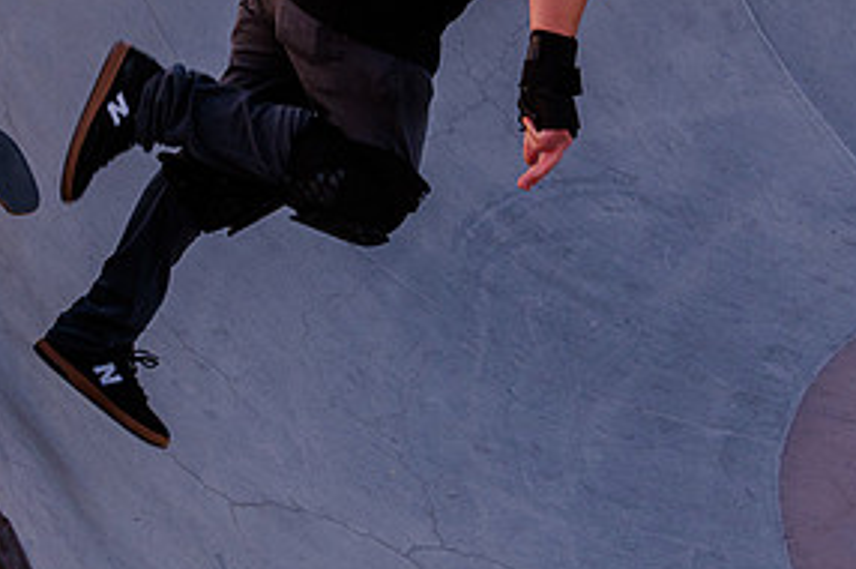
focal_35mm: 82
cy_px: -5
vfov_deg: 16.3
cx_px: 258
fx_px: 1948
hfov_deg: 24.6
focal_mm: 34
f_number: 4
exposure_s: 1/500
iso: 800
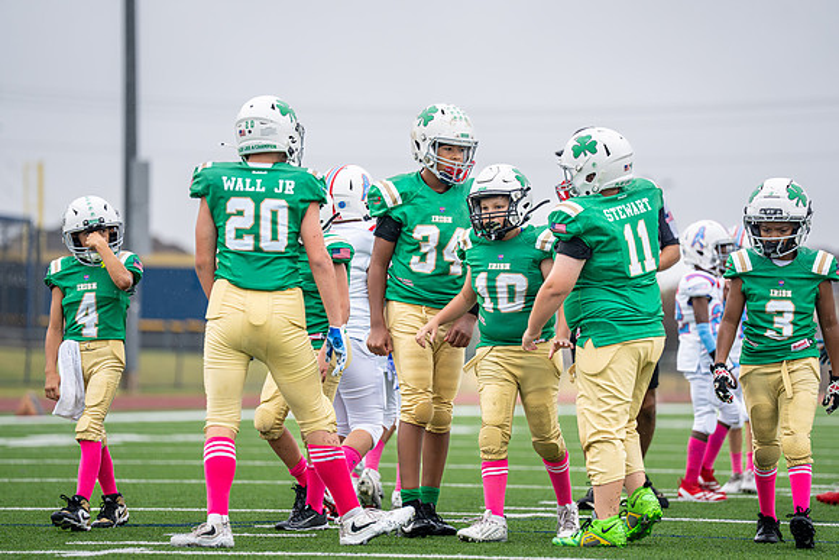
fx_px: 4571
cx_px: 420
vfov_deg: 7.0
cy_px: 280
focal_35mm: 196
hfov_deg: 10.5
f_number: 2.8
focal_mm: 188
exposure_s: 1/1000
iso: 400
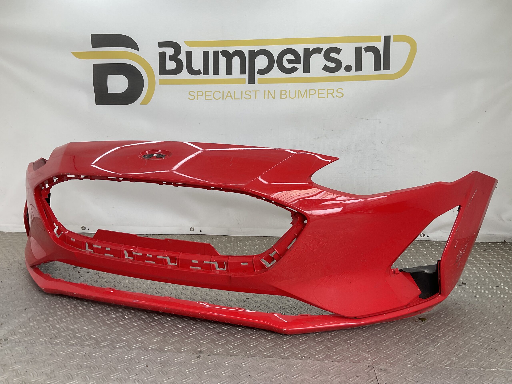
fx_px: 429
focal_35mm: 29
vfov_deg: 48.2
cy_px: 192
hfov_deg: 61.7
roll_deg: -2.1
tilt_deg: -9.2
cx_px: 256
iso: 16
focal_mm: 3
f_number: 1.8
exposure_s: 1/160
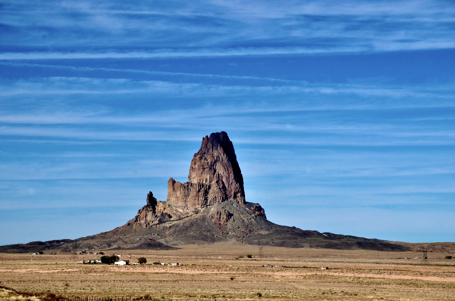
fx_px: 1987
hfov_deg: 13.1
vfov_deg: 8.7
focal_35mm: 158
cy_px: 150
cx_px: 228
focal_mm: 105
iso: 800
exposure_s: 1/640
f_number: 13
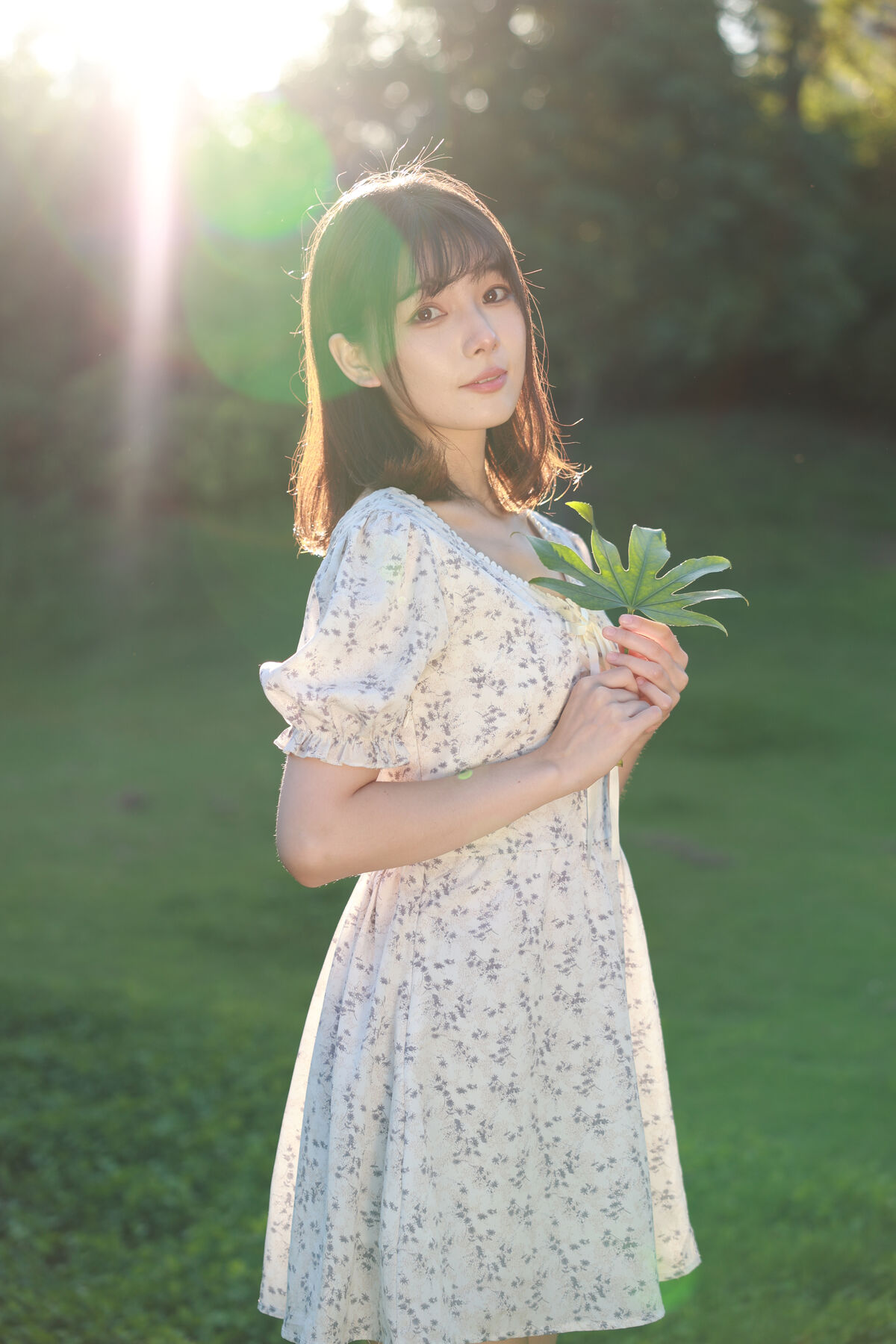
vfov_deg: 28.8
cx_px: 448
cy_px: 672
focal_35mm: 70
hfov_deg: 19.5
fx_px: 2613
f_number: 2.8
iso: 100
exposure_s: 1/320
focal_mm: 70
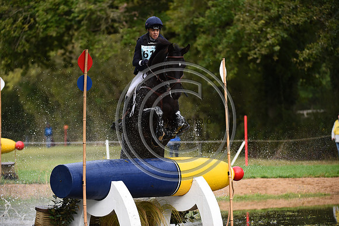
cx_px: 170
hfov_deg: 10.3
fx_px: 1882
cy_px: 113
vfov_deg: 6.9
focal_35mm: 200
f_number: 4.5
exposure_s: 1/1000
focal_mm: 200
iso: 720
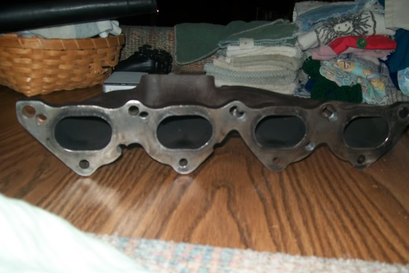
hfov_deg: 49.5
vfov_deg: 34.1
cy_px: 159
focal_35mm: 39
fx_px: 443
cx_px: 213
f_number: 2.7
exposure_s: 1/30
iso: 80
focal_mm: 6
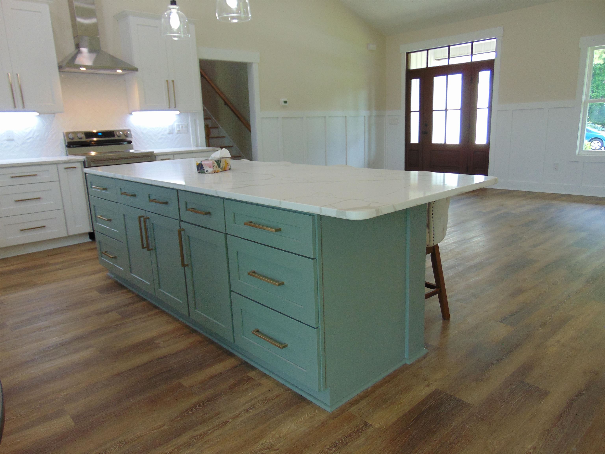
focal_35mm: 25
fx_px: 437
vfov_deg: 54.9
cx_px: 302
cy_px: 227
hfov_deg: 69.4
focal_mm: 4.5
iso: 100
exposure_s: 1/40
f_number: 3
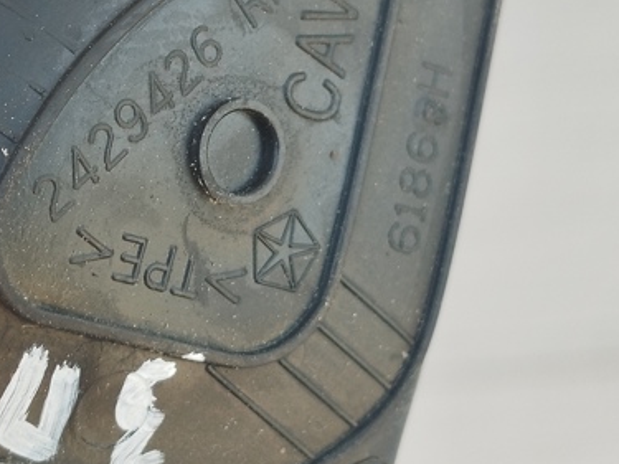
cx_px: 190
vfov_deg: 12.0
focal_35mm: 123
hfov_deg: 16.0
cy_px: 99
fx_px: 2199
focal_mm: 5.31
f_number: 1.7
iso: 64
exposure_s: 1/50
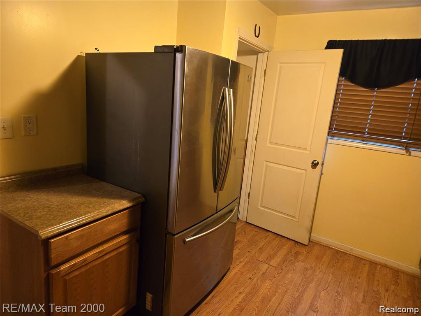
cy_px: 158
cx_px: 210
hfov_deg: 73.9
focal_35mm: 23
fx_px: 280
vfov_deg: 58.9
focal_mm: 5.4
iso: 1000
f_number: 1.8
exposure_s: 1/60
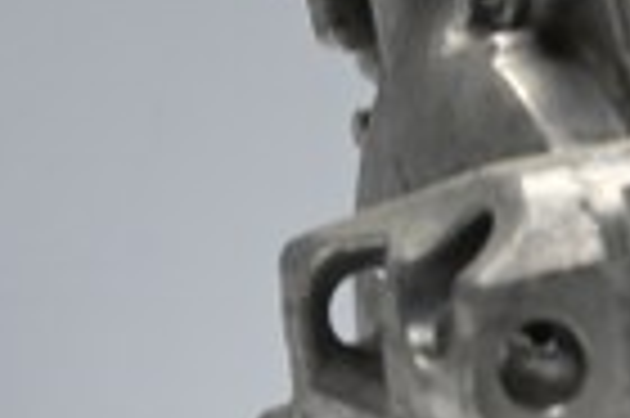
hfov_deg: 11.0
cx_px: 1080
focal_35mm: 177
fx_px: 3095
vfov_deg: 7.7
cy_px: -27
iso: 450
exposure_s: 1/40
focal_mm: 27.5
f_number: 4.5
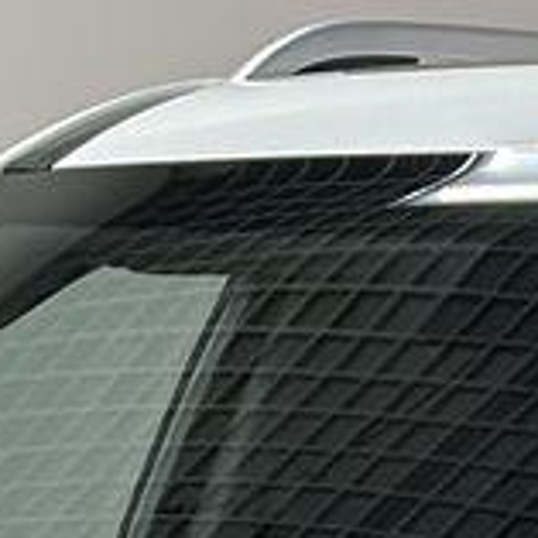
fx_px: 6840
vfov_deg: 4.4
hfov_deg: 4.5
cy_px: 1357
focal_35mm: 389
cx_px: 305
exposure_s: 1/108
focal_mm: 6.86
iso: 64
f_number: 1.78
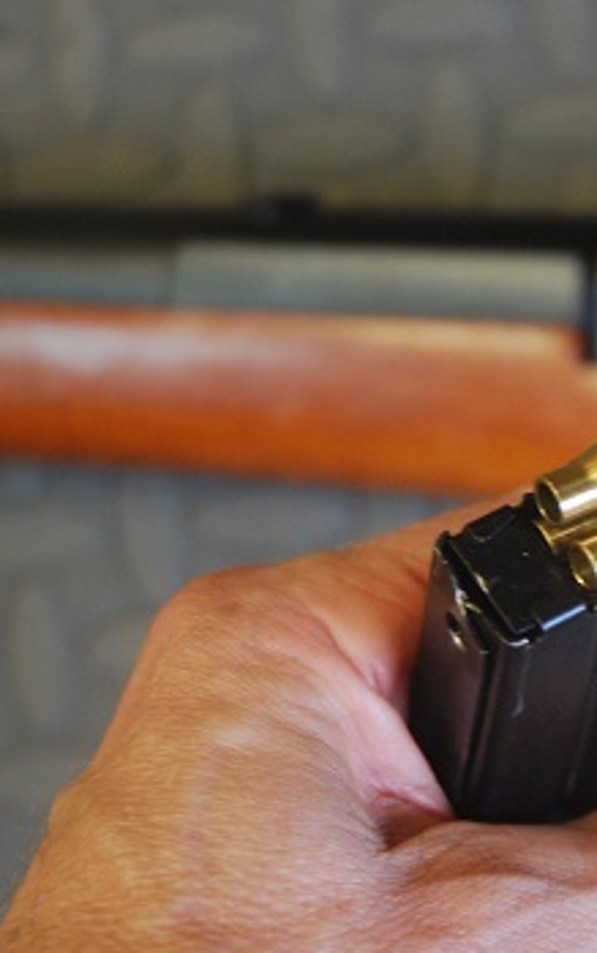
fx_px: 2731
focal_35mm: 105
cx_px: 703
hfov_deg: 12.2
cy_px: 502
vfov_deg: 19.8
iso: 720
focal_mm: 40
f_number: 4.5
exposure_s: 1/30
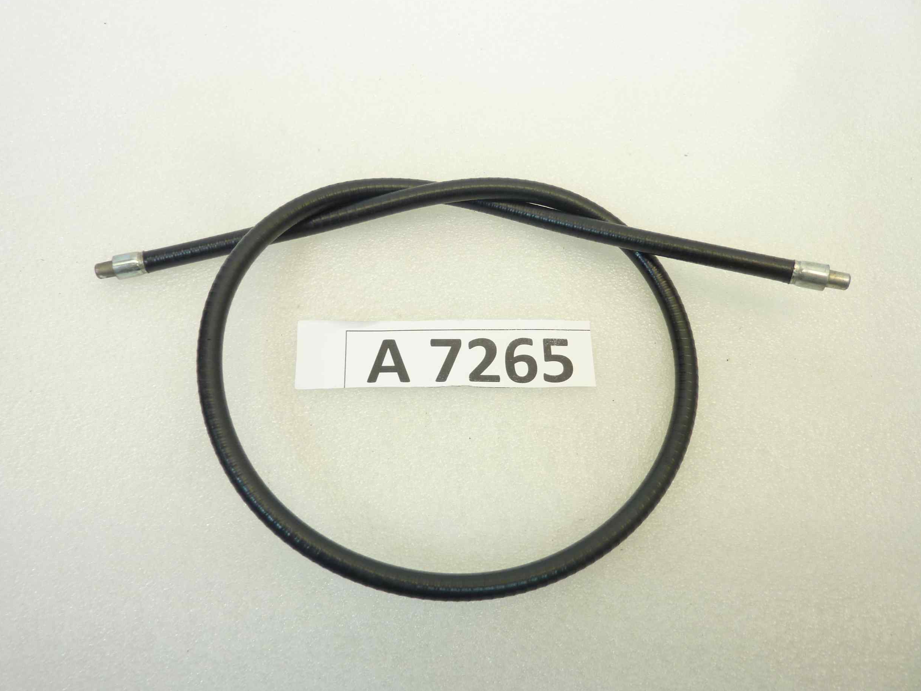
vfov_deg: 53.1
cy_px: 339
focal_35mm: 26
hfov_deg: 67.3
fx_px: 692
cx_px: 447
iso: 80
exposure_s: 1/25
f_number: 3.3
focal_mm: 4.1
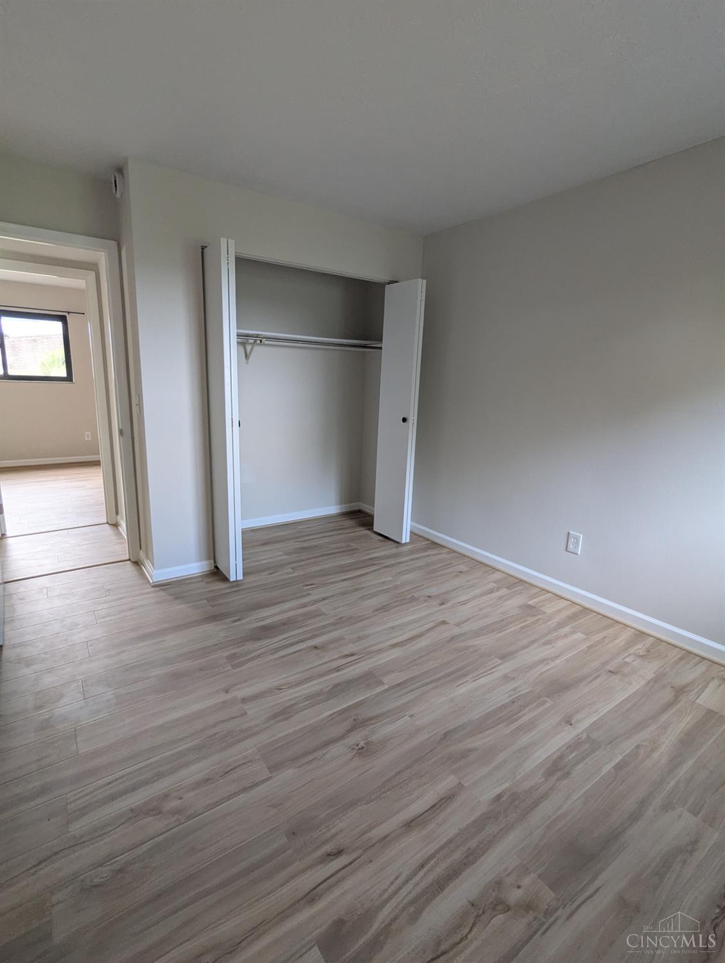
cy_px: 482
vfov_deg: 94.4
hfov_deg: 78.3
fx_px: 446
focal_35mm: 16
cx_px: 362
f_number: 2.2
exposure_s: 1/59
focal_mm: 2.35
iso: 256
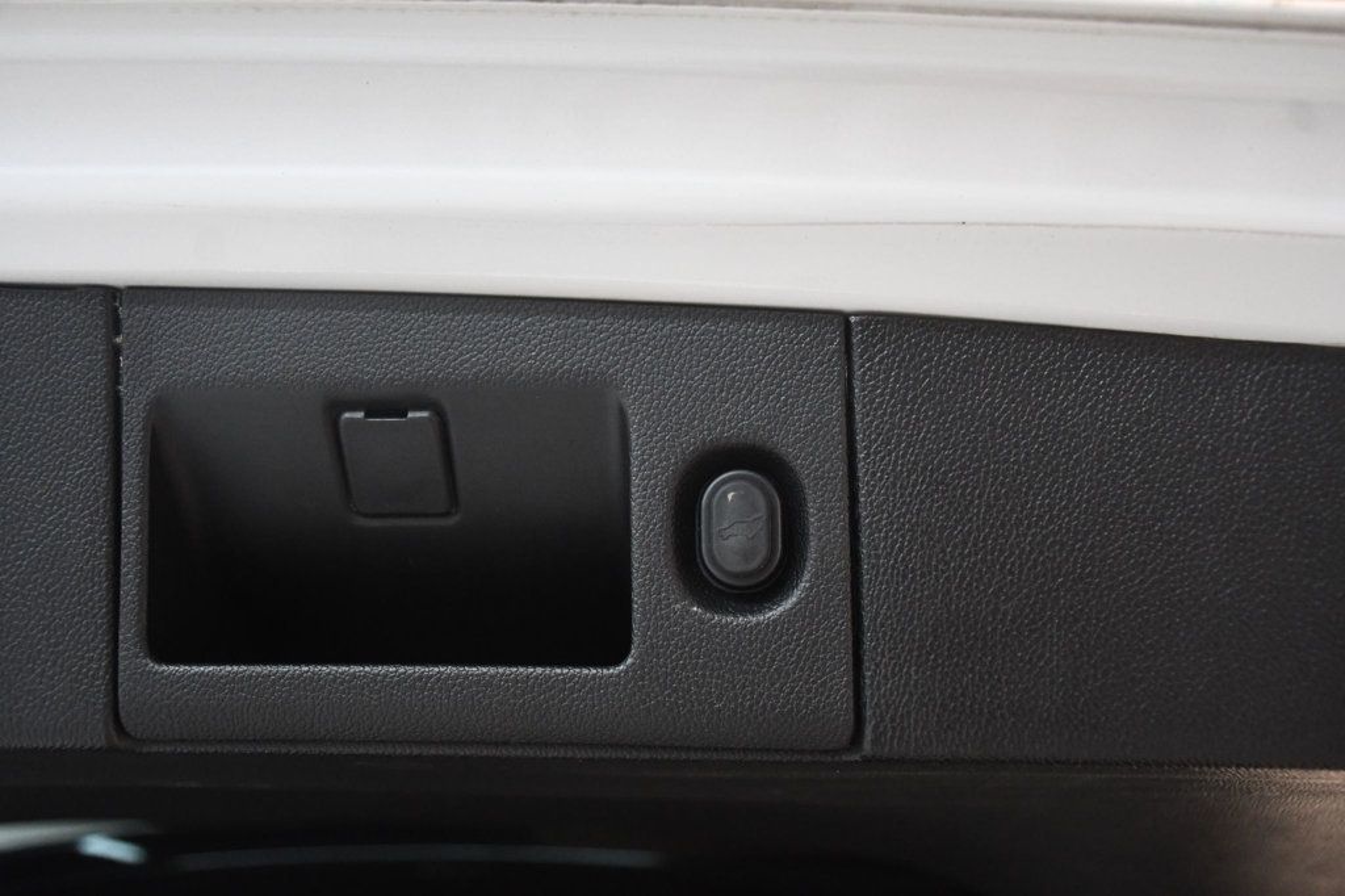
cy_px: 448
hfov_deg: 48.5
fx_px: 1494
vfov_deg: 33.4
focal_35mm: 40
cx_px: 672
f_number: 4
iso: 3200
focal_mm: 27
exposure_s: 1/60
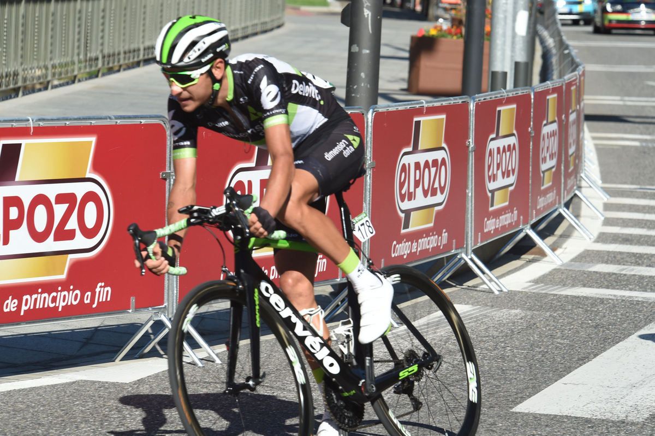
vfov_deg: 7.0
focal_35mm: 195
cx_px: 328
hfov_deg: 10.6
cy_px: 218
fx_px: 3545
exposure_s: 1/1000
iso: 1000
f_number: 11
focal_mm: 195
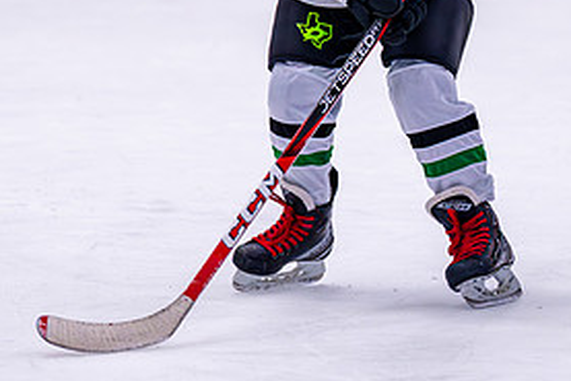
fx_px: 4538
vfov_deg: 4.8
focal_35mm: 286
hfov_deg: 7.2
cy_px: -7
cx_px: 453
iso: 2500
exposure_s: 1/1250
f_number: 2.8
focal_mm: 95
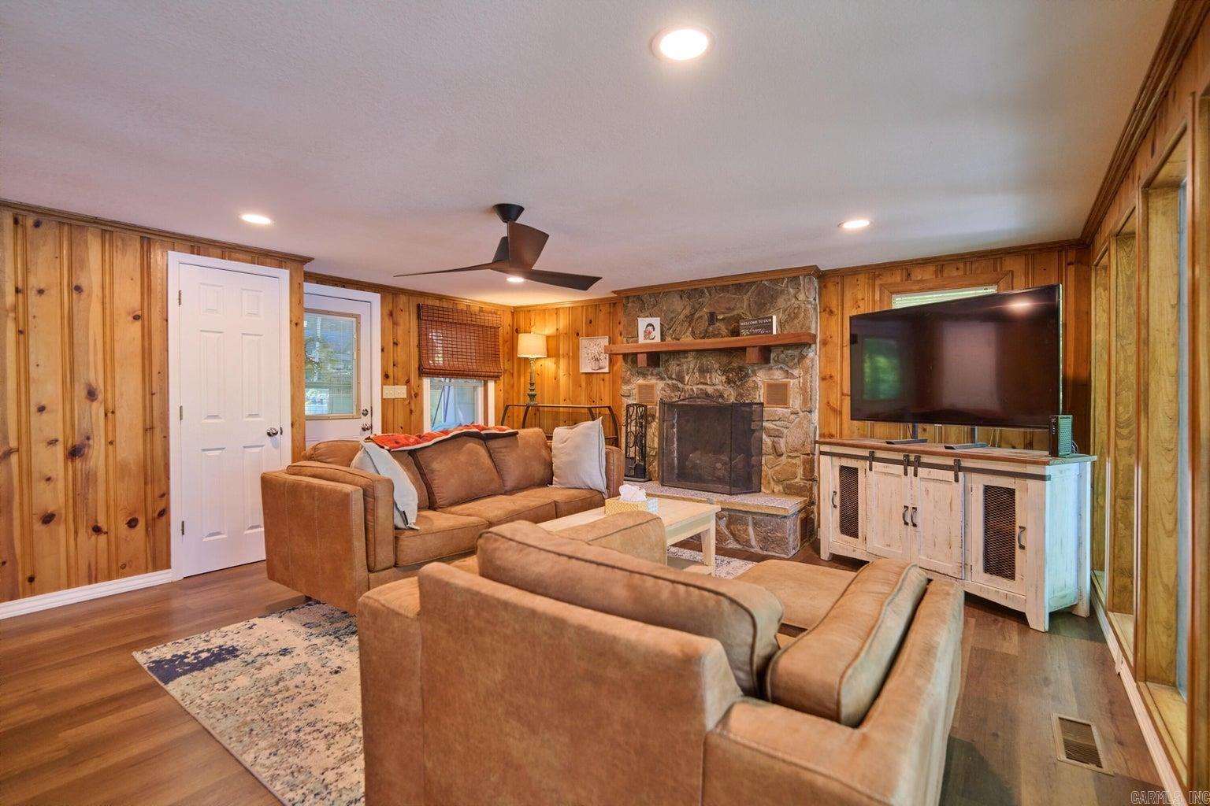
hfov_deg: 96.7
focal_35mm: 16
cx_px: 605
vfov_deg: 73.7
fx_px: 538
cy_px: 403
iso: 2500
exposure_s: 1/400
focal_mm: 16
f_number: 3.5
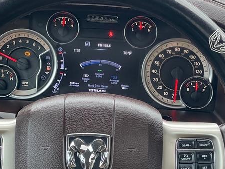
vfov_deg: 12.5
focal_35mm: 118
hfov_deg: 16.7
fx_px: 767
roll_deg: +3.9
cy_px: 142
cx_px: 100
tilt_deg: -28.3
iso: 125
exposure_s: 1/99
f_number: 2
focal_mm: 6
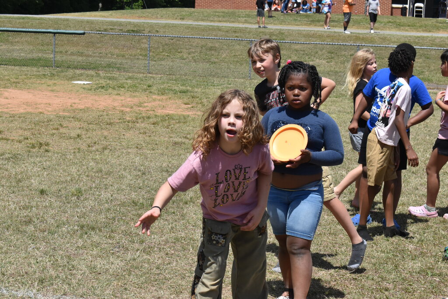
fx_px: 1027
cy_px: 150
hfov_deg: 24.6
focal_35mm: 82
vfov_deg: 16.6
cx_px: 224
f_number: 16
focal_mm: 55
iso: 800
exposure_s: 1/1000
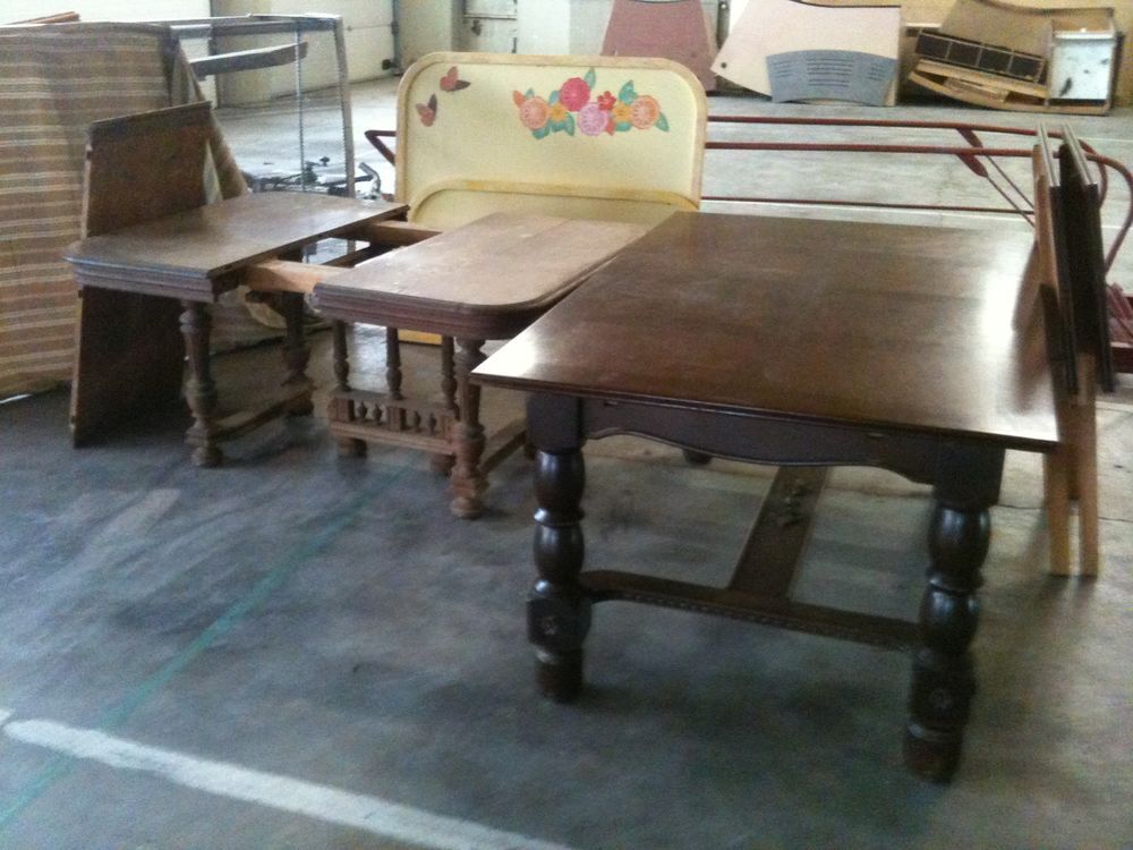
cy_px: 425
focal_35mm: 35
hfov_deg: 52.6
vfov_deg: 40.7
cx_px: 566
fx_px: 1146
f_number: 2.8
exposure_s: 1/15
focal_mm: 3.85
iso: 500
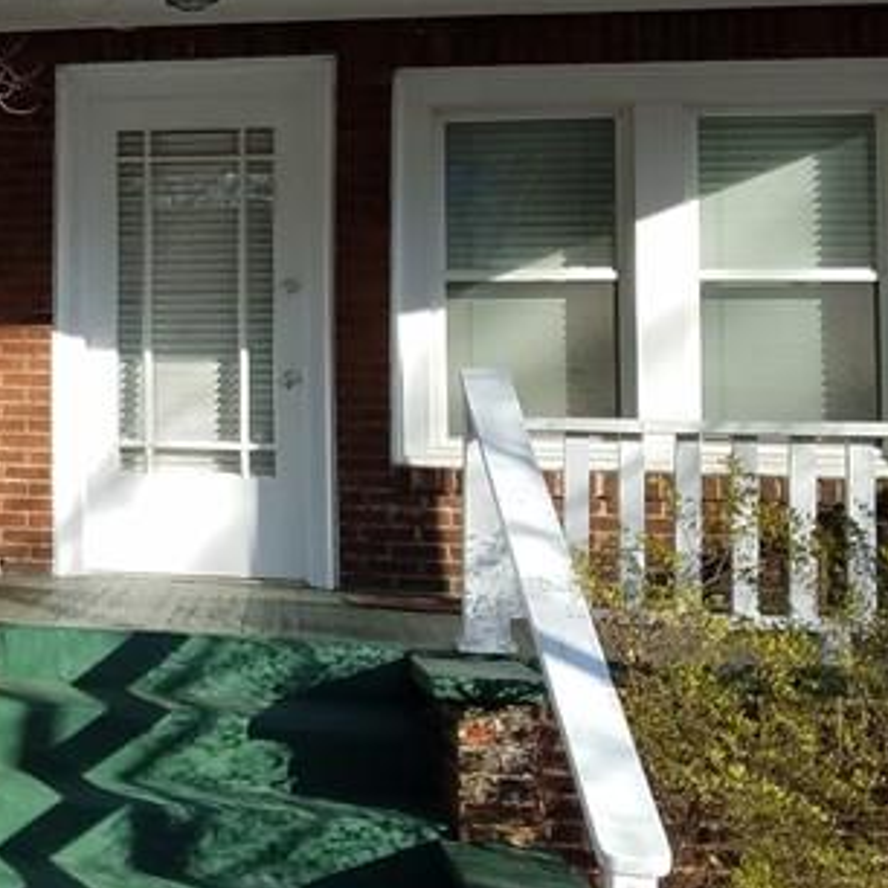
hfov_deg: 19.6
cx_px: -432
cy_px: 200
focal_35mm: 77
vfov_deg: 22.2
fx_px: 2235
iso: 50
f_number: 1.7
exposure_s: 1/1164
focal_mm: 4.2
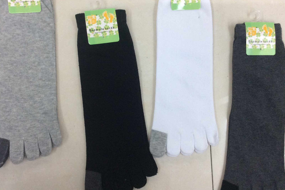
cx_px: 137
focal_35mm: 42
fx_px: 332
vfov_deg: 31.9
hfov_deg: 46.4
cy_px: 85
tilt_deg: -79.5
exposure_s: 1/25
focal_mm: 3.3
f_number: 2.4
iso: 80
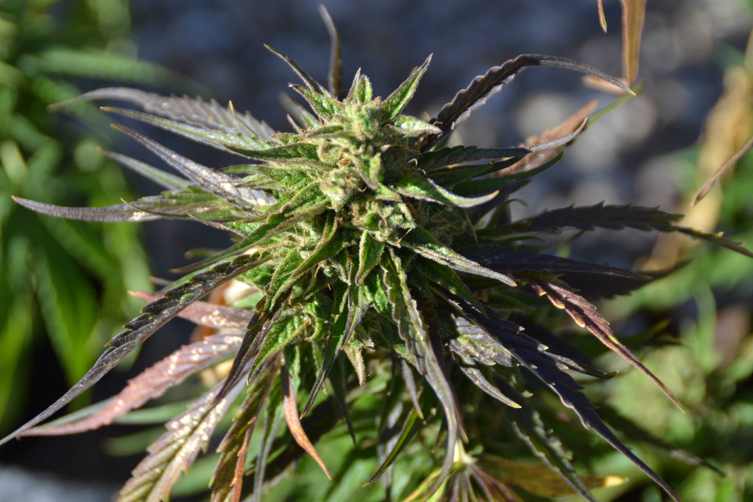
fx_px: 2133
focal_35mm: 102
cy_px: 251
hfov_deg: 20.0
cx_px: 376
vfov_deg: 13.4
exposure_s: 1/500
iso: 250
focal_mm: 68
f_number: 5.6
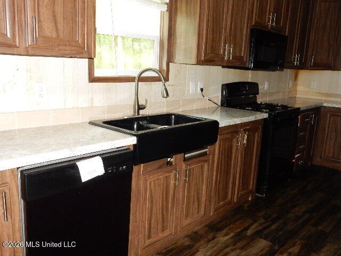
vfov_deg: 46.8
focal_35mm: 30
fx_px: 296
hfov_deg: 60.0
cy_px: 128
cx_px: 170
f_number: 4
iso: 720
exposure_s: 1/30
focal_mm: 5.4
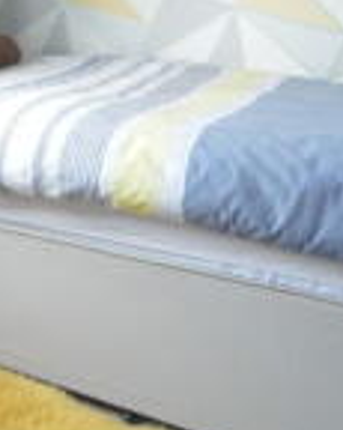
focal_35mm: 64
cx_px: -221
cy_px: 21
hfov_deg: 19.5
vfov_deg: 28.2
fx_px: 813
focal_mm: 10
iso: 3200
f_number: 3.5
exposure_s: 1/320
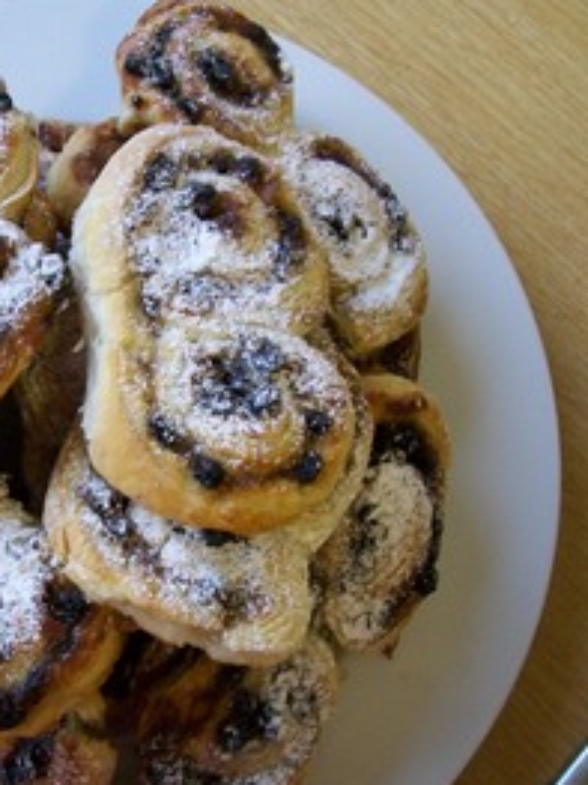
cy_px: 392
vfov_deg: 38.9
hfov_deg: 28.9
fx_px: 1111
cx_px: 107
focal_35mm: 49
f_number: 2.7
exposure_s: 1/20
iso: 160
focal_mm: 6
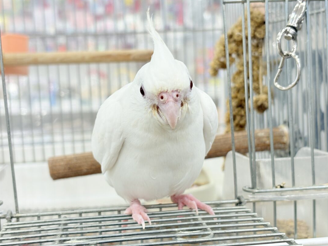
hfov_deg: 33.2
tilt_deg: -4.2
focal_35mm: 58
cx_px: 166
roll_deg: +3.2
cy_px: 119
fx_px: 550
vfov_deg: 25.2
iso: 50
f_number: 1.6
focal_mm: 5.96
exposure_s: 1/50
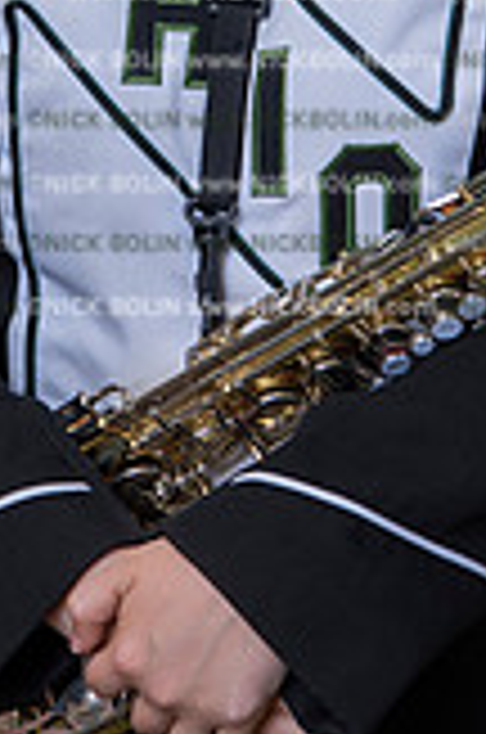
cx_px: 230
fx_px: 3660
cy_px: -126
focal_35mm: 180
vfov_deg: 11.2
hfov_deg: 7.6
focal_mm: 65
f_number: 8
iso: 500
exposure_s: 1/100
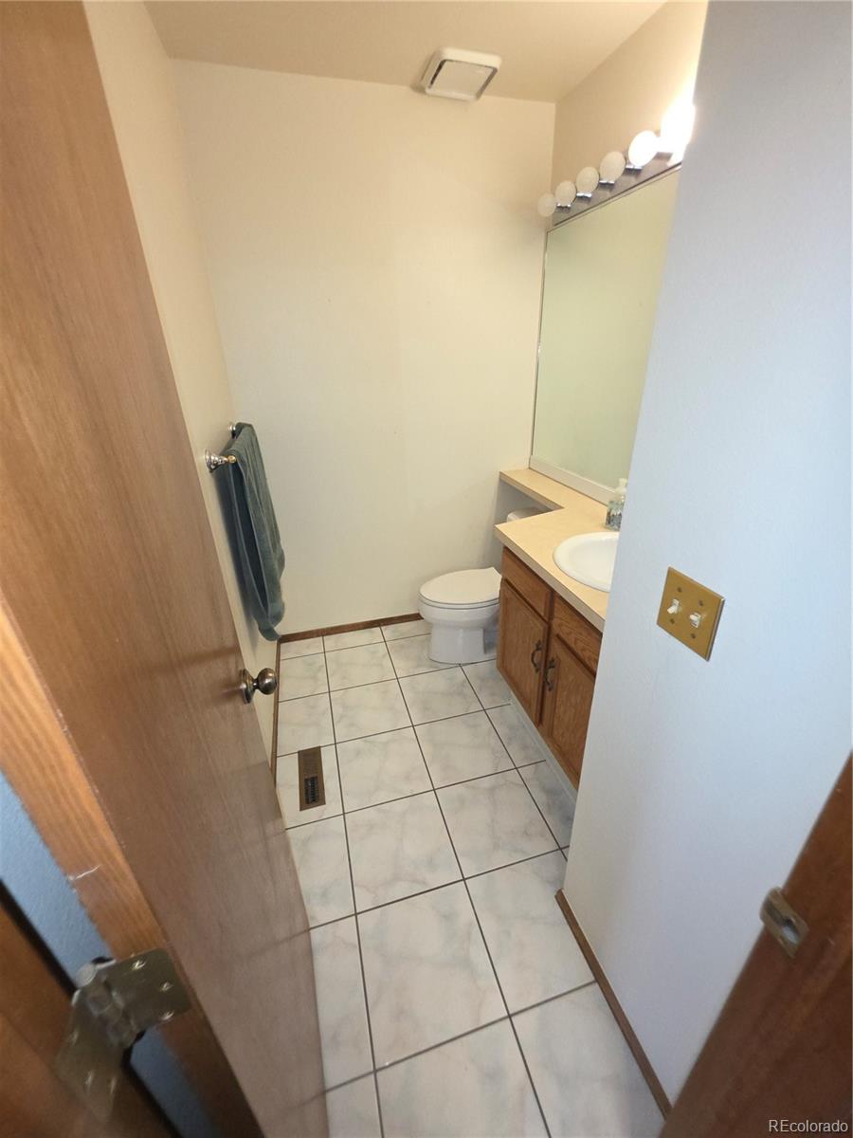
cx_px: 426
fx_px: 427
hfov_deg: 89.9
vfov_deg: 106.2
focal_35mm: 13
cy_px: 569
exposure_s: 1/60
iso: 200
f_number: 1.9
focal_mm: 2.2
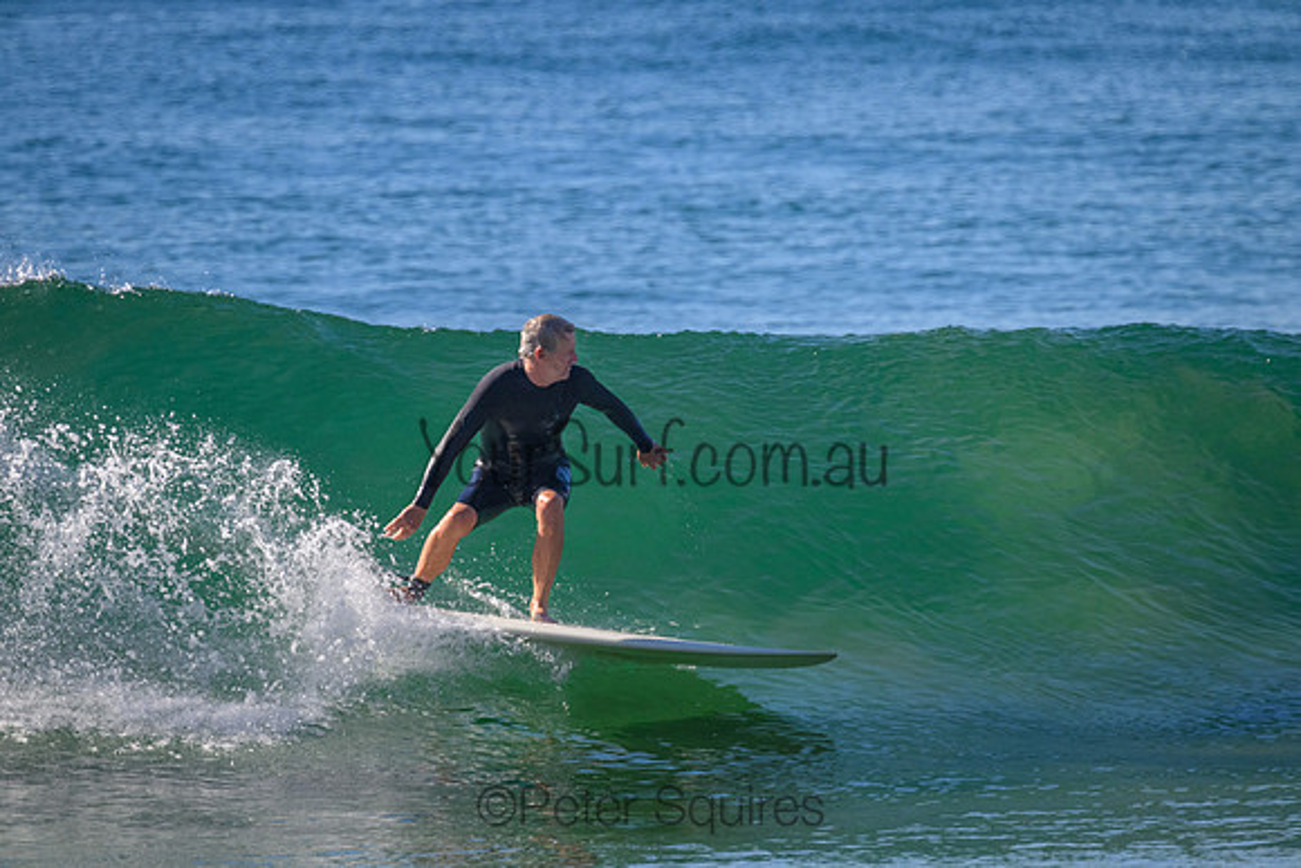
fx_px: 28917
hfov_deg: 2.6
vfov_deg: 1.7
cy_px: 434
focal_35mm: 800
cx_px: 650
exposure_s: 1/2000
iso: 2000
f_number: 11
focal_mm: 800
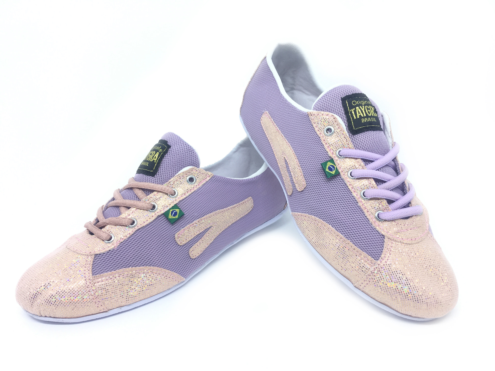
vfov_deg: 48.2
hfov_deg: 61.7
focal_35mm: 29
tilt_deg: -18.9
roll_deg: +3.2
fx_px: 415
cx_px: 248
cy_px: 186
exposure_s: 1/142
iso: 25
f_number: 2.2
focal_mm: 4.15
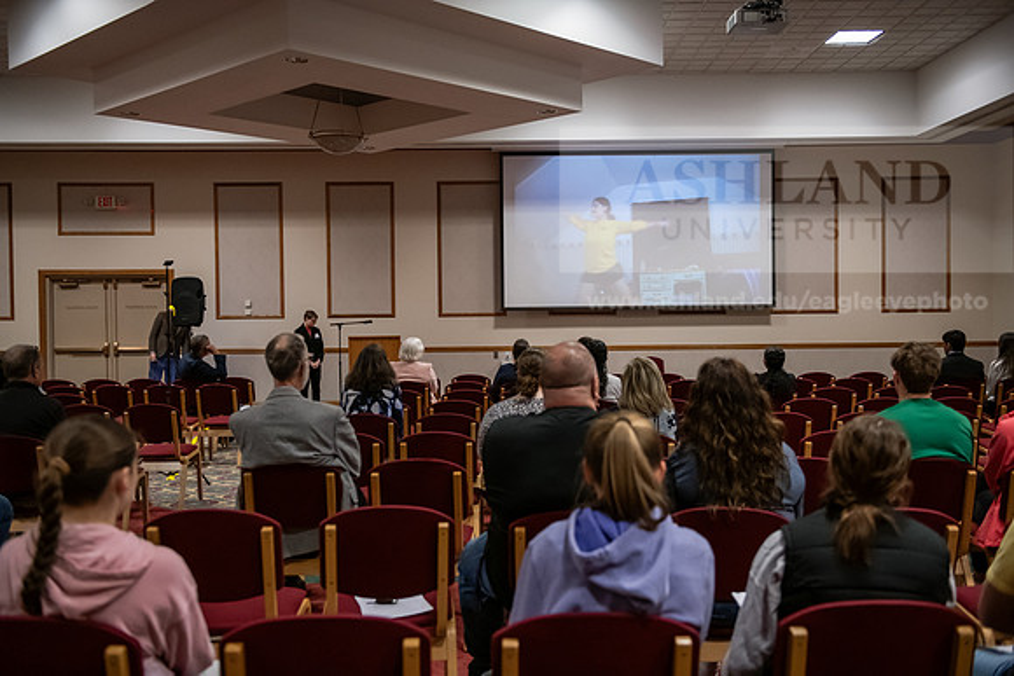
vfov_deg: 36.9
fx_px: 1014
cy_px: 338
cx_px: 507
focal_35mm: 36
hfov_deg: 53.1
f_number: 3.2
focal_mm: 36
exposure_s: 1/200
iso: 2500
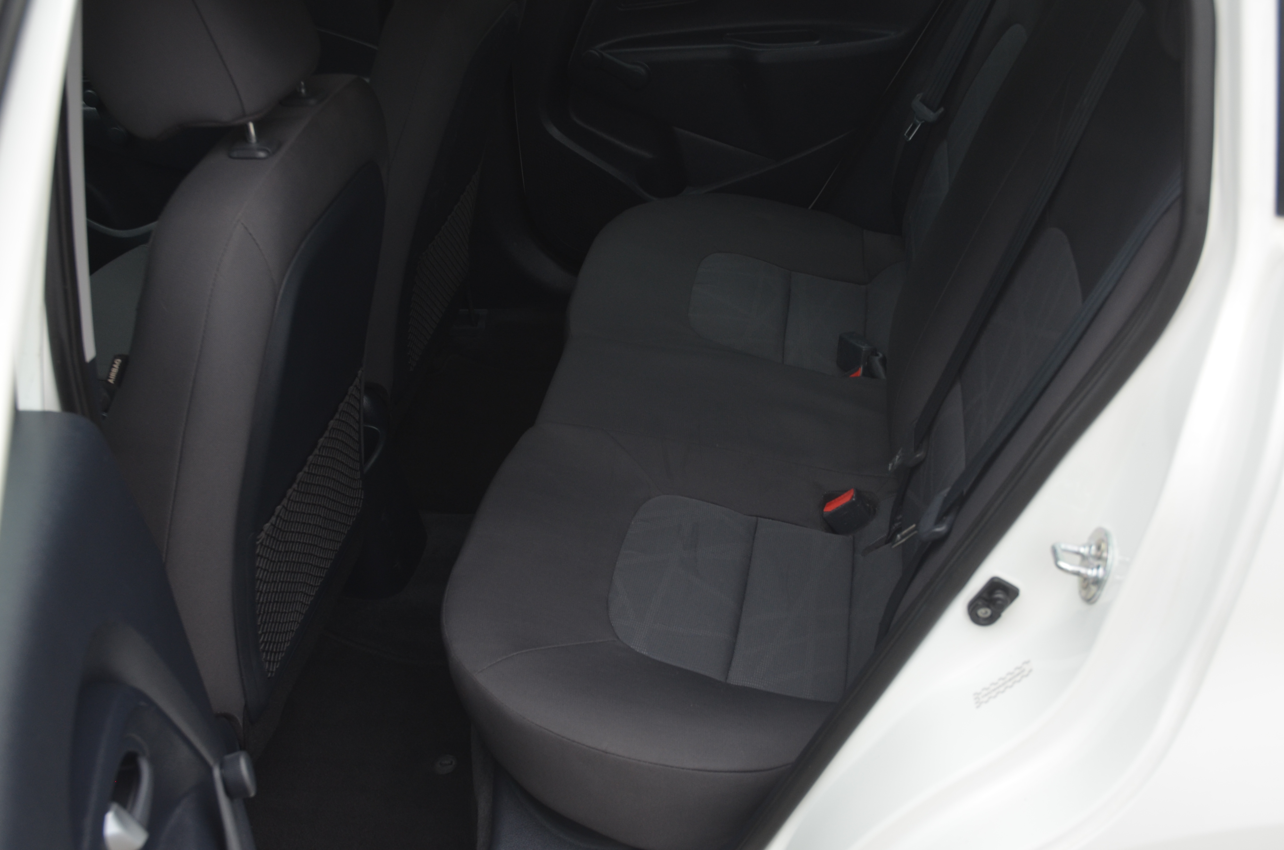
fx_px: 1548
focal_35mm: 44
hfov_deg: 45.0
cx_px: 642
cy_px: 425
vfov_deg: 30.7
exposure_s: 1/125
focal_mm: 29
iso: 280
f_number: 5.6
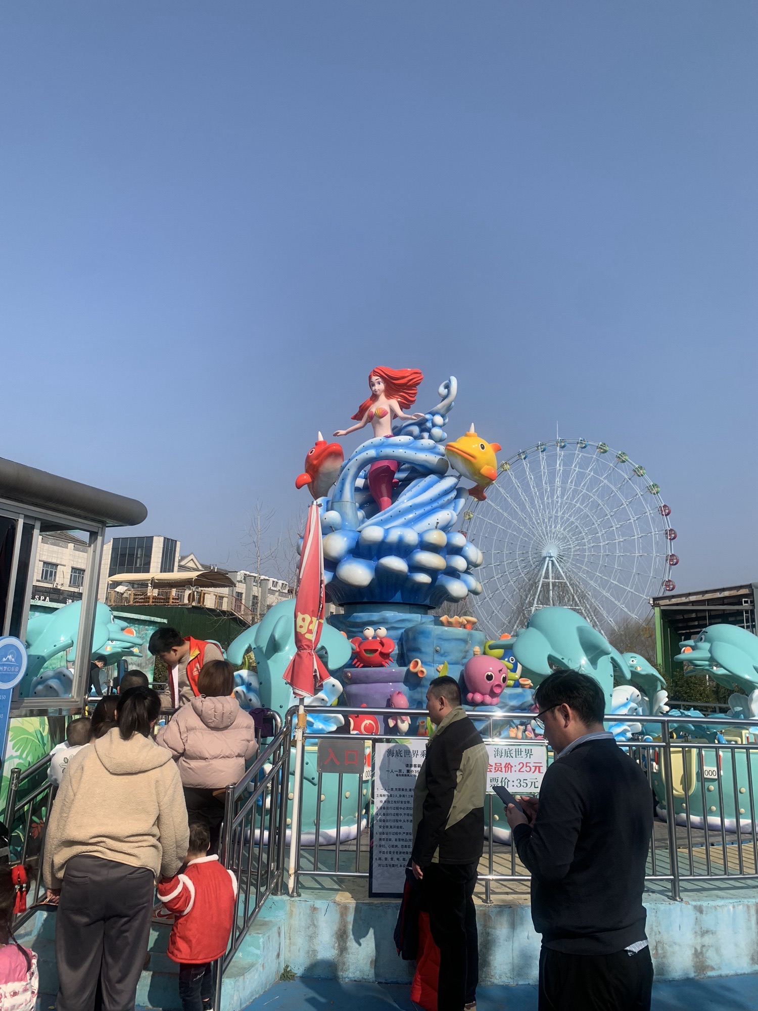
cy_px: 506
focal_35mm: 26
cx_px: 379
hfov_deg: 53.1
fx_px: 759
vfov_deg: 67.3
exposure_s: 1/3185
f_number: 1.8
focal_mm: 4.25
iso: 25
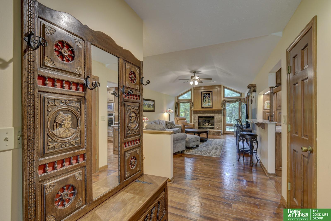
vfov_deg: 77.3
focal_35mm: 15
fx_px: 138
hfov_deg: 100.4
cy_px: 110
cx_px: 166
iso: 400
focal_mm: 10
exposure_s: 1/1.25
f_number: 8
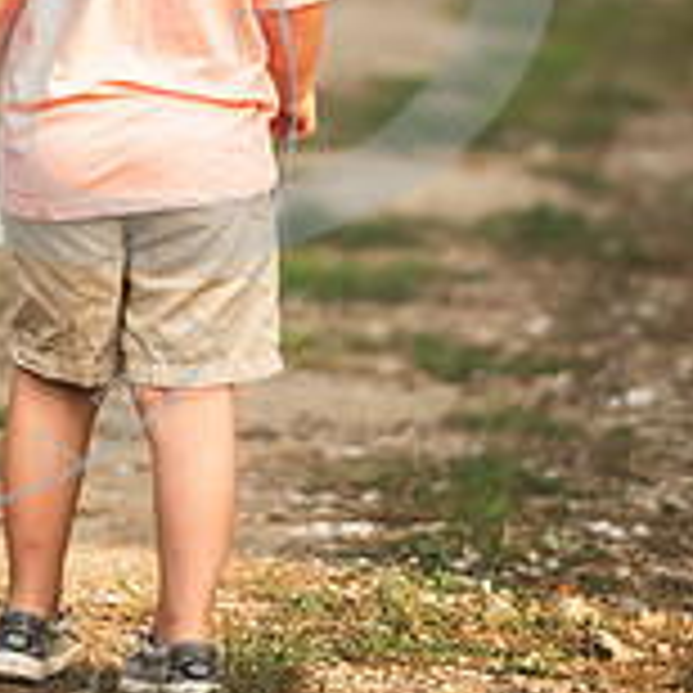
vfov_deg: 5.4
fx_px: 7293
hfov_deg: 5.4
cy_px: -238
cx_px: 81
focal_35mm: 322
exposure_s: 1/400
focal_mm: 130
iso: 320
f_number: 2.8
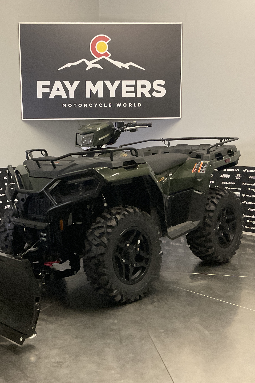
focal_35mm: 41
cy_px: 188
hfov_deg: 32.5
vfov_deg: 47.4
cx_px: 95
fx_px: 436
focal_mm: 3
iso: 250
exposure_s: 1/60
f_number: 1.8
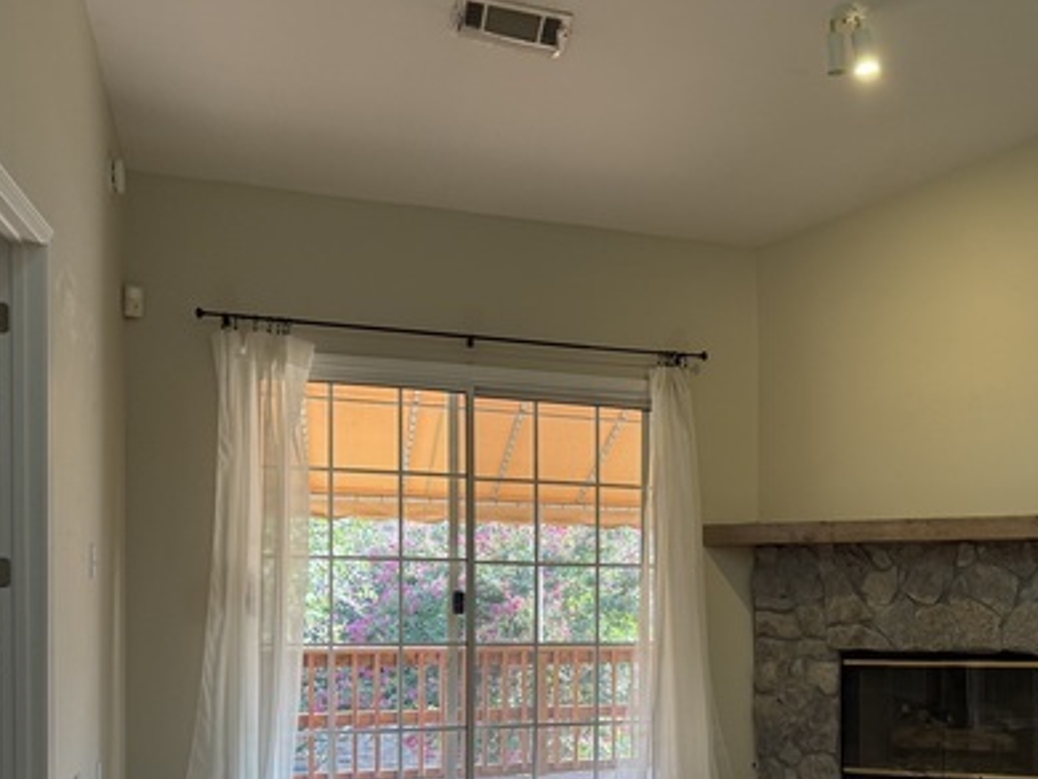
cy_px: 619
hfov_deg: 43.3
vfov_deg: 34.1
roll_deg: -0.3
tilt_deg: -1.4
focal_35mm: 41
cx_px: 856
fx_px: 1230
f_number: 1.78
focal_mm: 6.76
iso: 125
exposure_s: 1/120
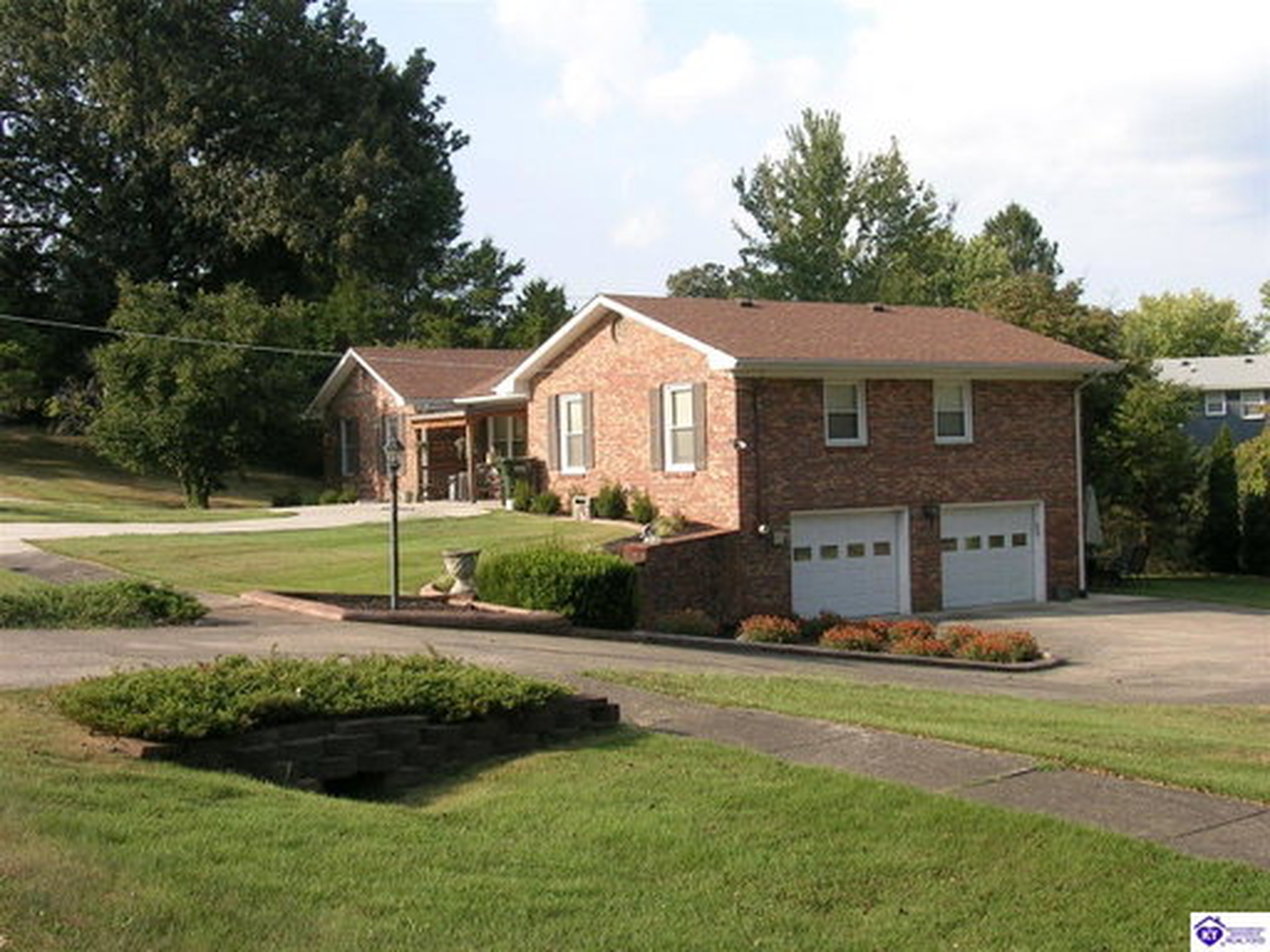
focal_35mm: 48
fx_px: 1761
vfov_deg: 30.3
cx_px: 635
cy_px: 476
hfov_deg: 39.7
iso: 50
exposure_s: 1/194
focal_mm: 7.3
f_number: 5.3
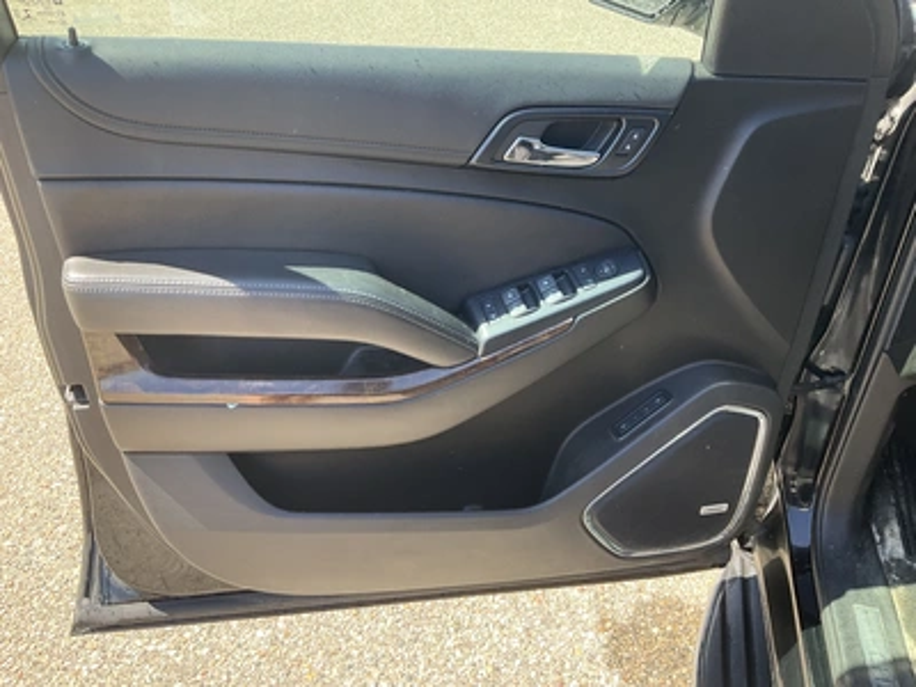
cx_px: 458
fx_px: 767
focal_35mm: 29
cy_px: 344
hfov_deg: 61.7
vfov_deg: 48.2
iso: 32
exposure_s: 1/172
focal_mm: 3
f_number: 1.8
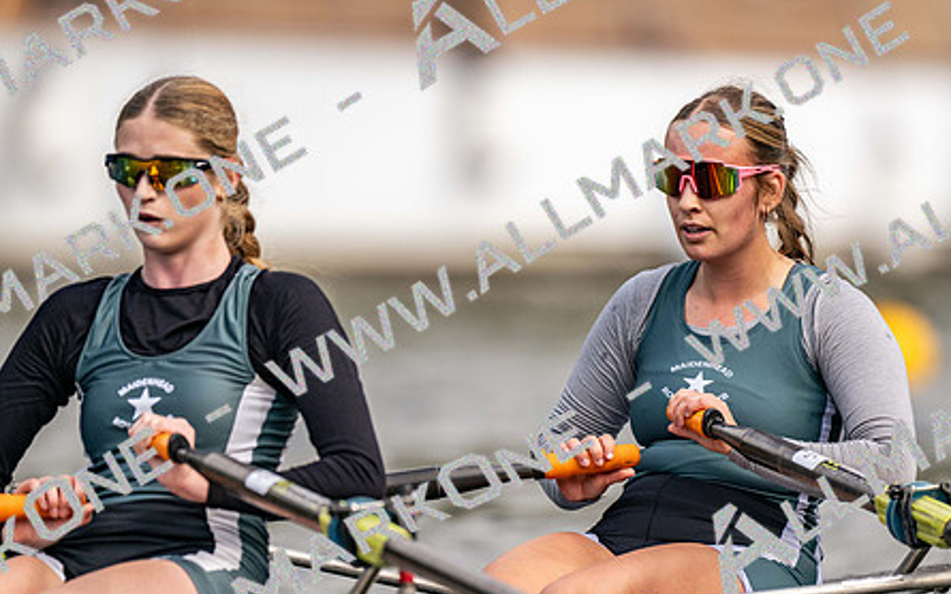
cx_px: 530
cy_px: 403
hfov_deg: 2.6
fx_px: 20654
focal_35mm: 797
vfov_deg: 1.6
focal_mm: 600
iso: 280
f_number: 4
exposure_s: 1/2500
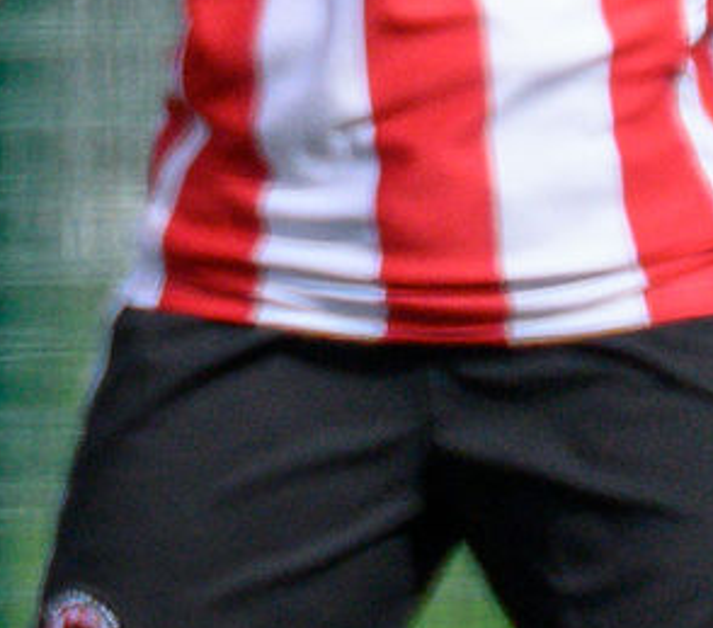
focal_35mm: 5144
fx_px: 112963
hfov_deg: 0.4
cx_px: -1646
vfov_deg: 0.3
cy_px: -326
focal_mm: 360
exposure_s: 1/2000
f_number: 5.6
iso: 450
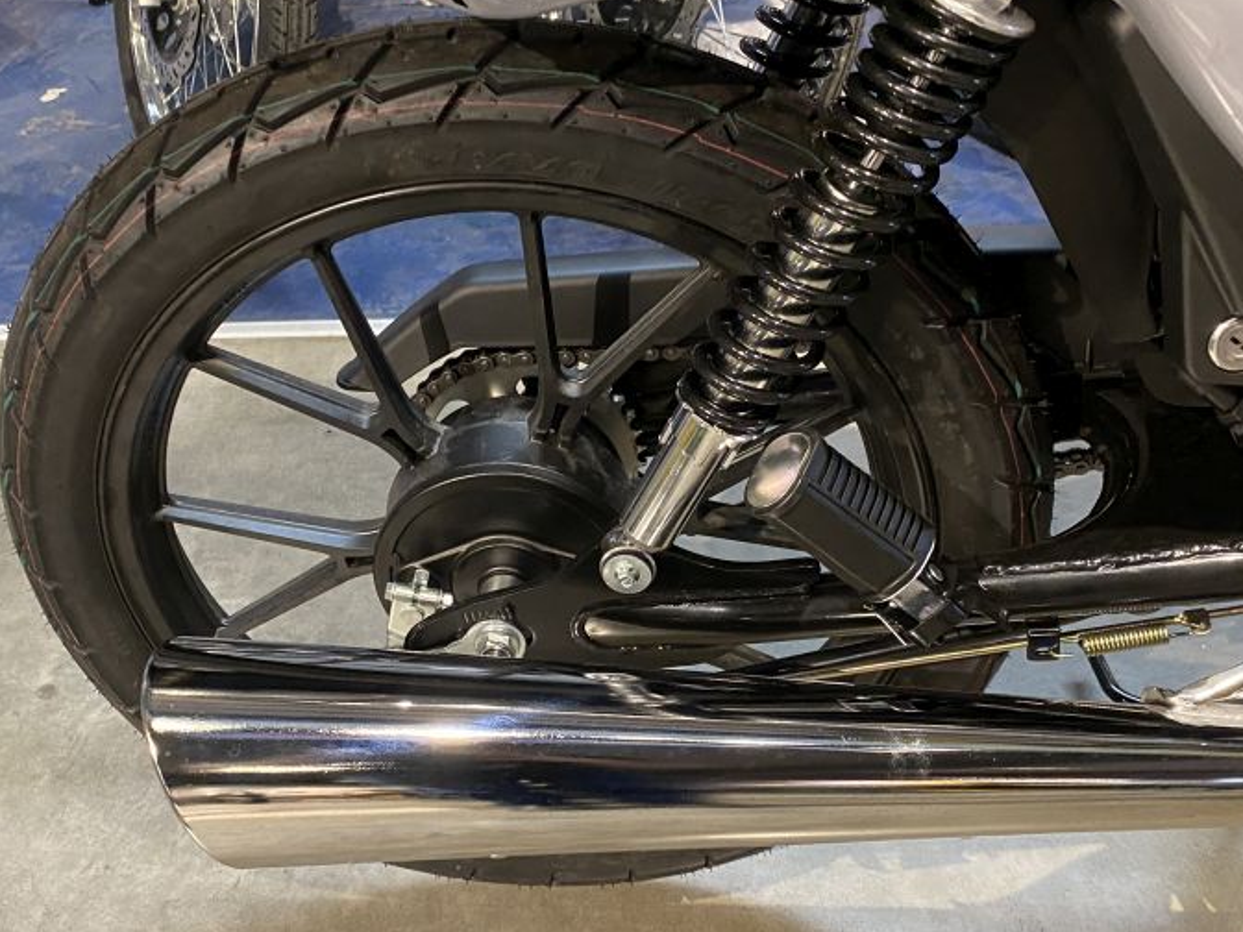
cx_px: 522
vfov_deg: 35.1
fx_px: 1472
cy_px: 472
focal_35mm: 41
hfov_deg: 45.6
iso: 320
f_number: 1.8
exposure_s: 1/50
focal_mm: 4.25
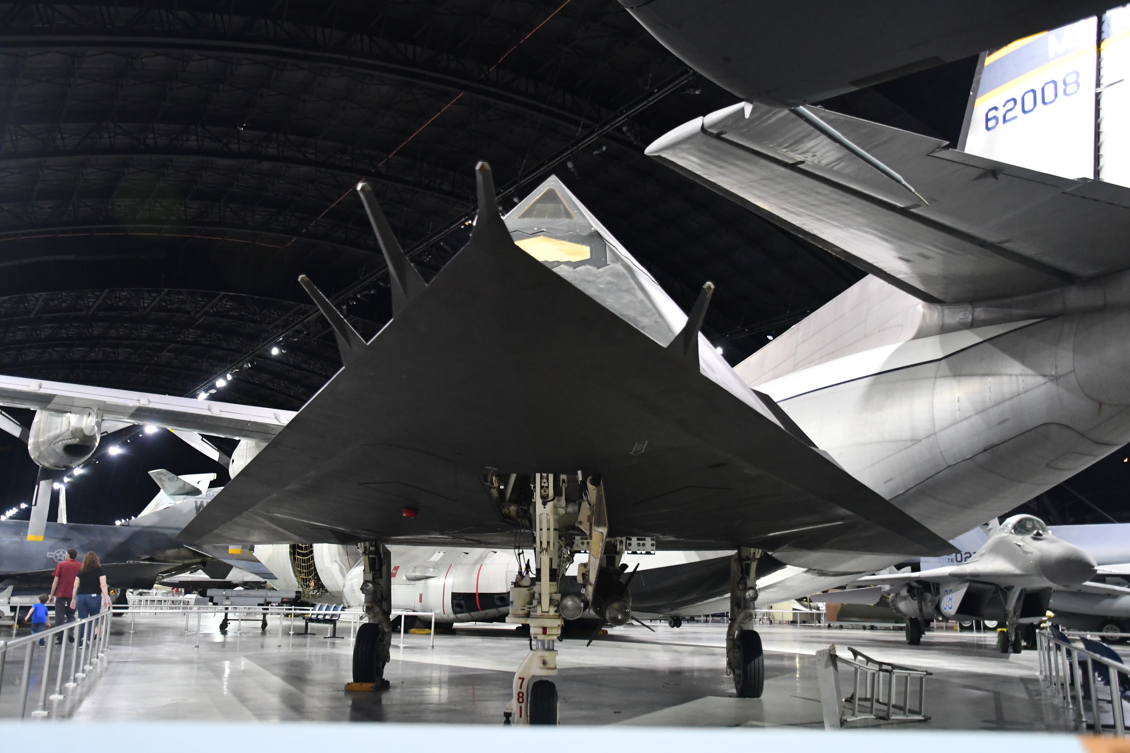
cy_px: 376
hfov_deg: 57.2
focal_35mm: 33
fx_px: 1036
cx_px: 565
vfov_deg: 40.0
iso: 3200
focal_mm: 22
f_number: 3.5
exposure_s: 1/80
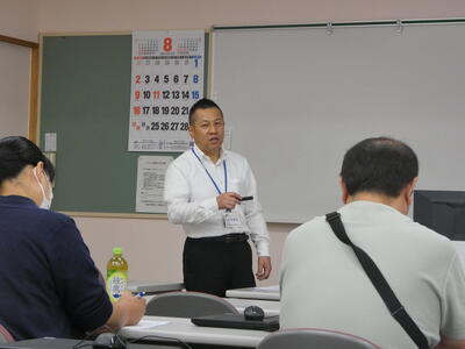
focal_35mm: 105
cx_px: 232
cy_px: 174
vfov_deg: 14.1
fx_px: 1410
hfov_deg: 18.7
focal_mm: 18.8
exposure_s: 1/80
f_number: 4.9
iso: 500
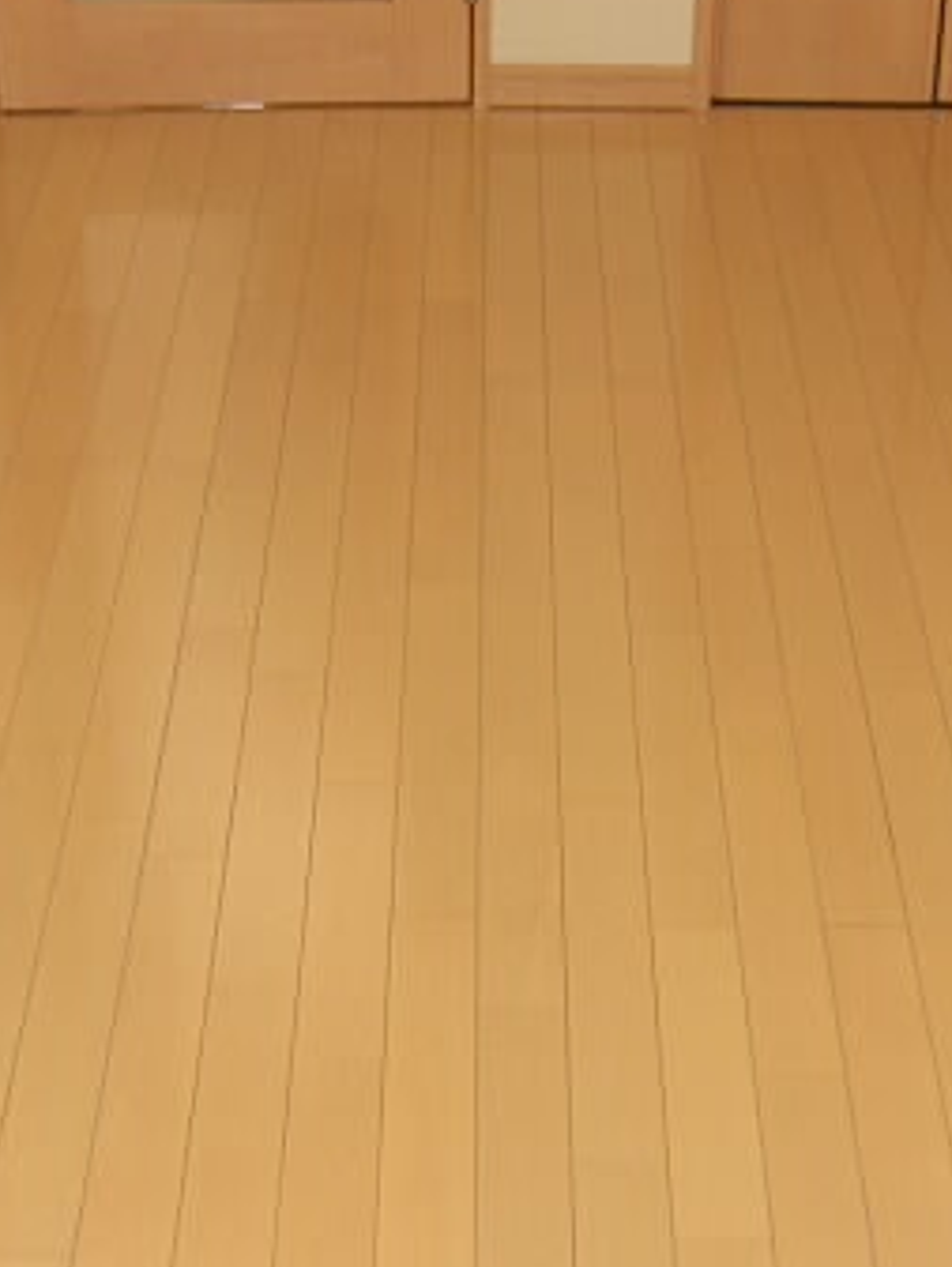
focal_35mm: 79
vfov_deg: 24.6
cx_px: 497
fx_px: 2895
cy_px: 810
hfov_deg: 18.7
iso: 200
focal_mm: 7.9
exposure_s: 1/60
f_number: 2.8
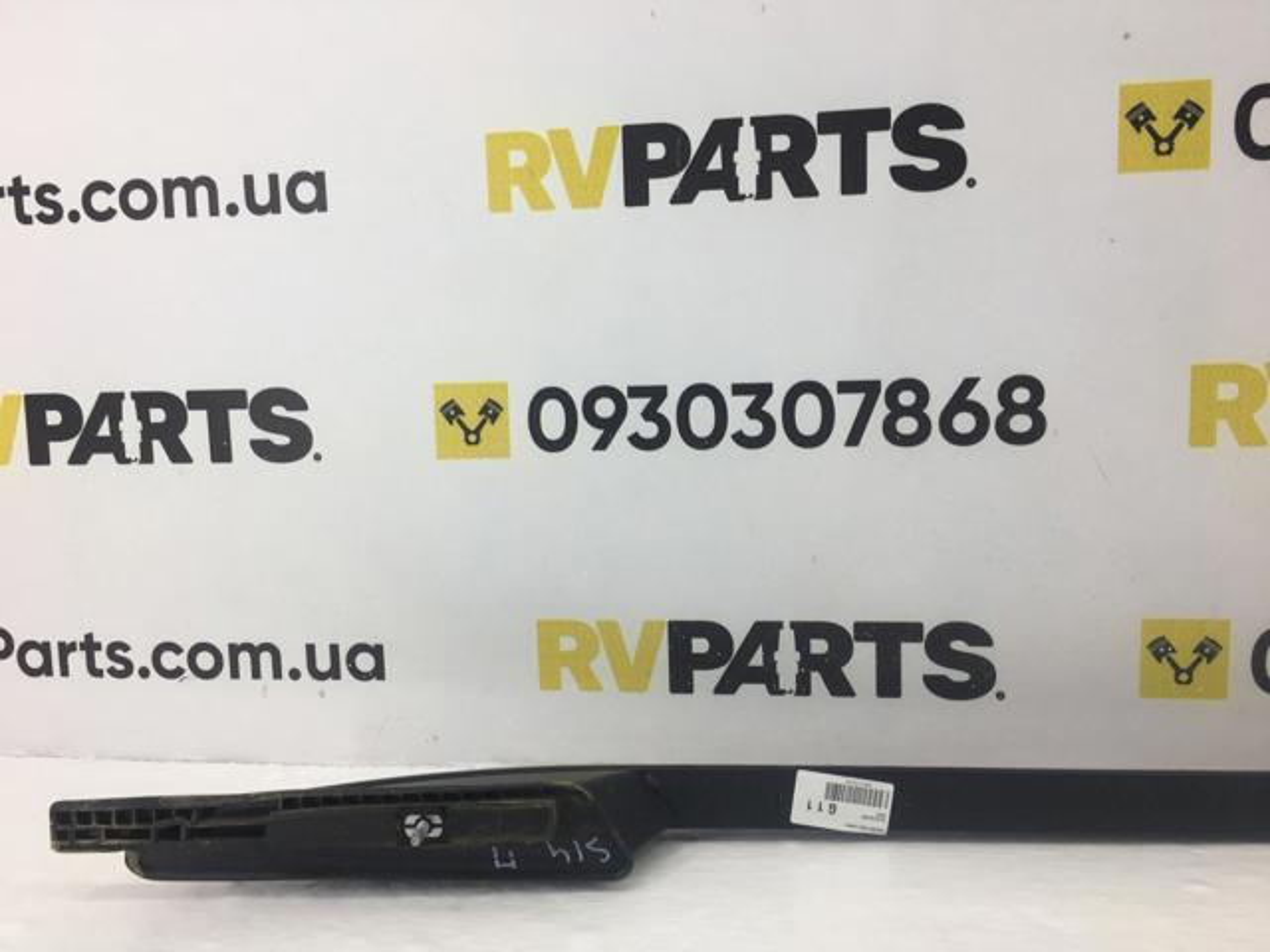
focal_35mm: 29
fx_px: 1064
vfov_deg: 48.2
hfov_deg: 61.7
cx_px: 635
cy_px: 476
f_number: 2.2
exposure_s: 1/100
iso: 32
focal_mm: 4.15
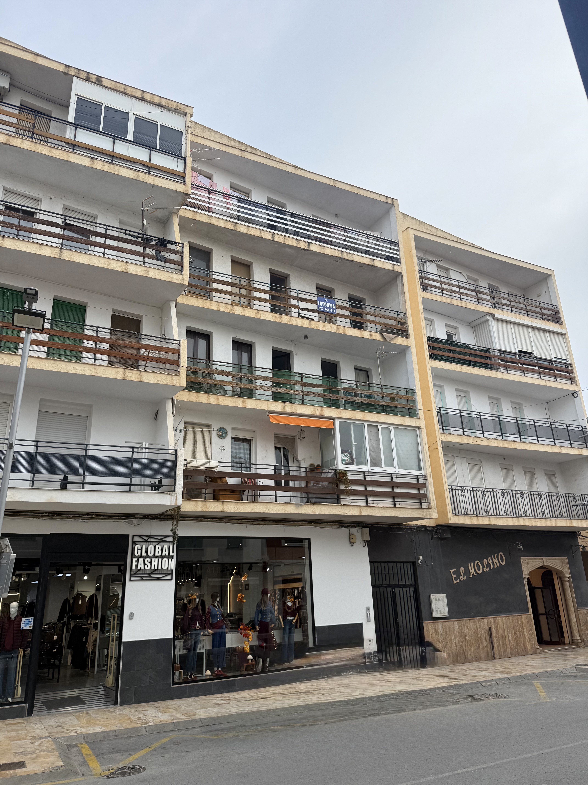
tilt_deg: +21.3
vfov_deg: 71.6
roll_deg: +2.3
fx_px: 544
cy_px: 392
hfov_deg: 56.8
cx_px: 294
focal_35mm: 24
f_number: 1.78
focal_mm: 6.76
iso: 80
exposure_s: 1/1553
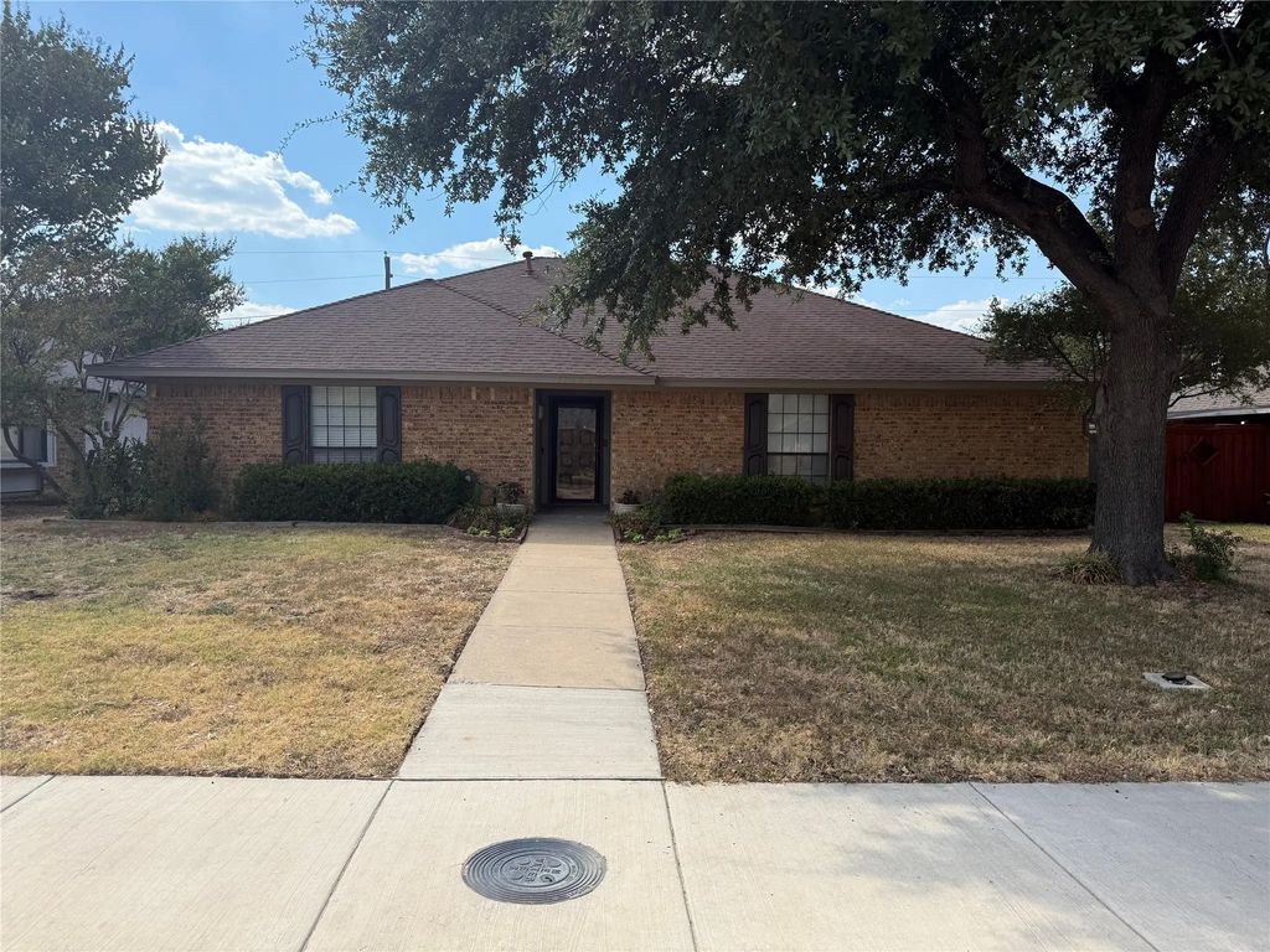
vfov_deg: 56.8
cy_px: 476
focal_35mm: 24
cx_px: 635
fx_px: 881
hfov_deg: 71.6
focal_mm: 6.76
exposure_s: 1/3425
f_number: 1.78
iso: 100
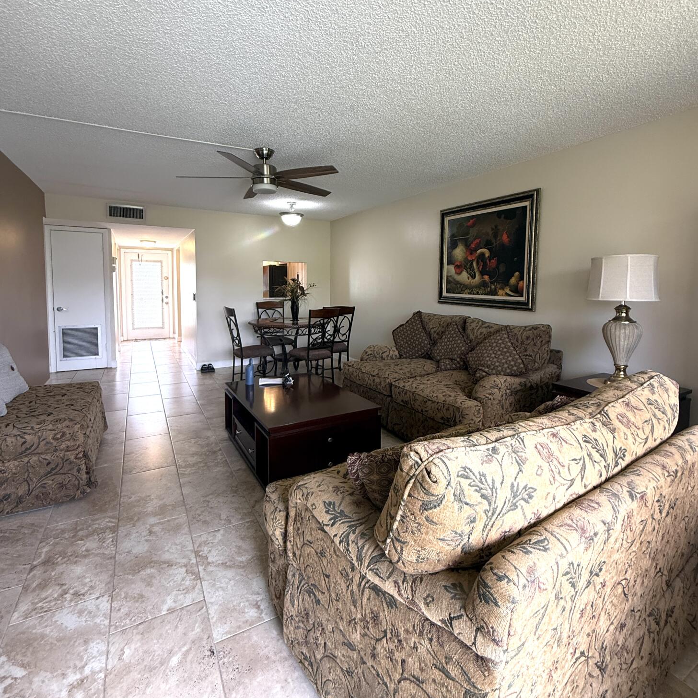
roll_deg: -1.0
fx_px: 388
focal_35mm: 17
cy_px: 314
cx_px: 352
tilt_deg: -2.8
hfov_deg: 84.0
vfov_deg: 83.7
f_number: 2.2
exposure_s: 1/60
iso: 200
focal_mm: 2.22
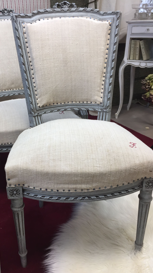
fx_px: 231
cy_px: 136
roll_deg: +1.9
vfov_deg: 61.0
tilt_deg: -22.0
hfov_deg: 36.5
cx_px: 61
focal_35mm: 32
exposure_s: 1/50
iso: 40
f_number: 2.2
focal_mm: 4.15
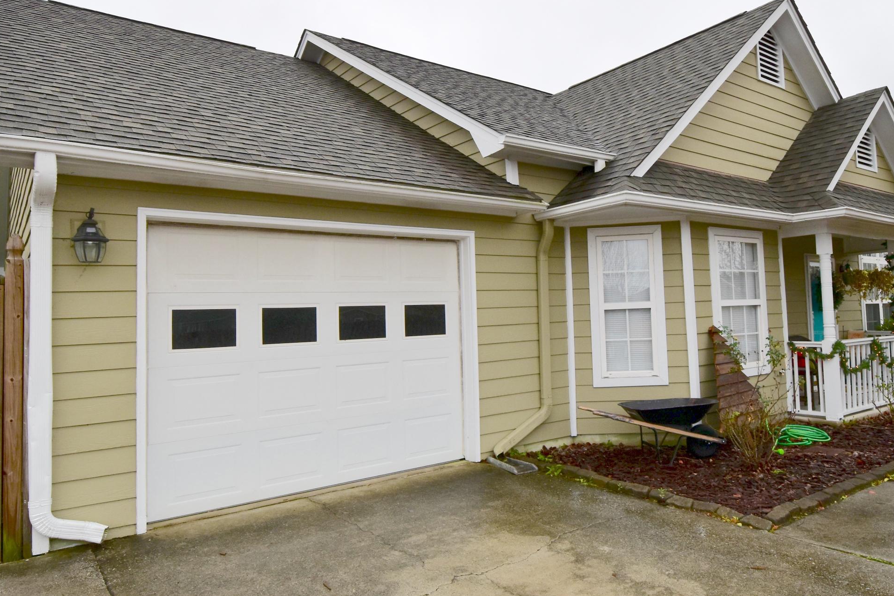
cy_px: 270
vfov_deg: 49.9
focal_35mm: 26
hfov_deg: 69.4
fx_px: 640
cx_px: 522
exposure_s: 1/160
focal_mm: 11
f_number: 9
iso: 400
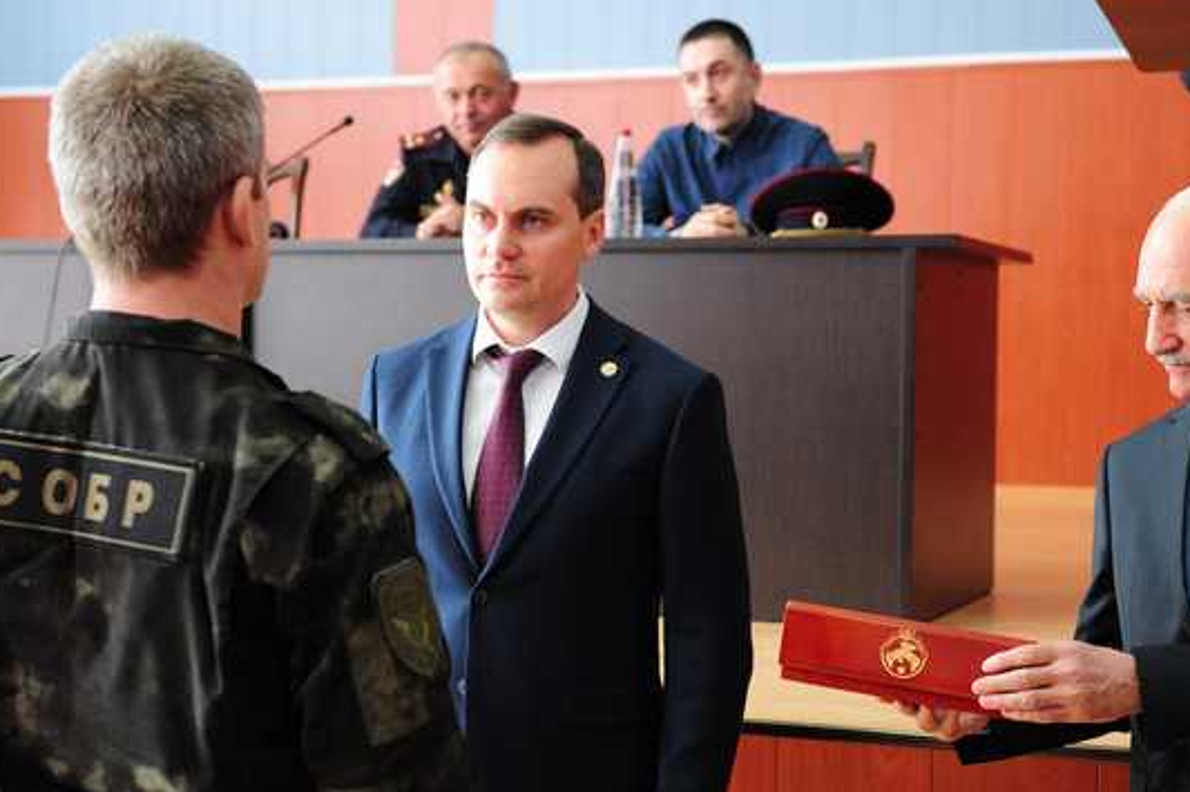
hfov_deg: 28.1
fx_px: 2379
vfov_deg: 18.9
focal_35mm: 72
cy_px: 466
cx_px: 630
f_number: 3.2
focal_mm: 48
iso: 2500
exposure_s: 1/200
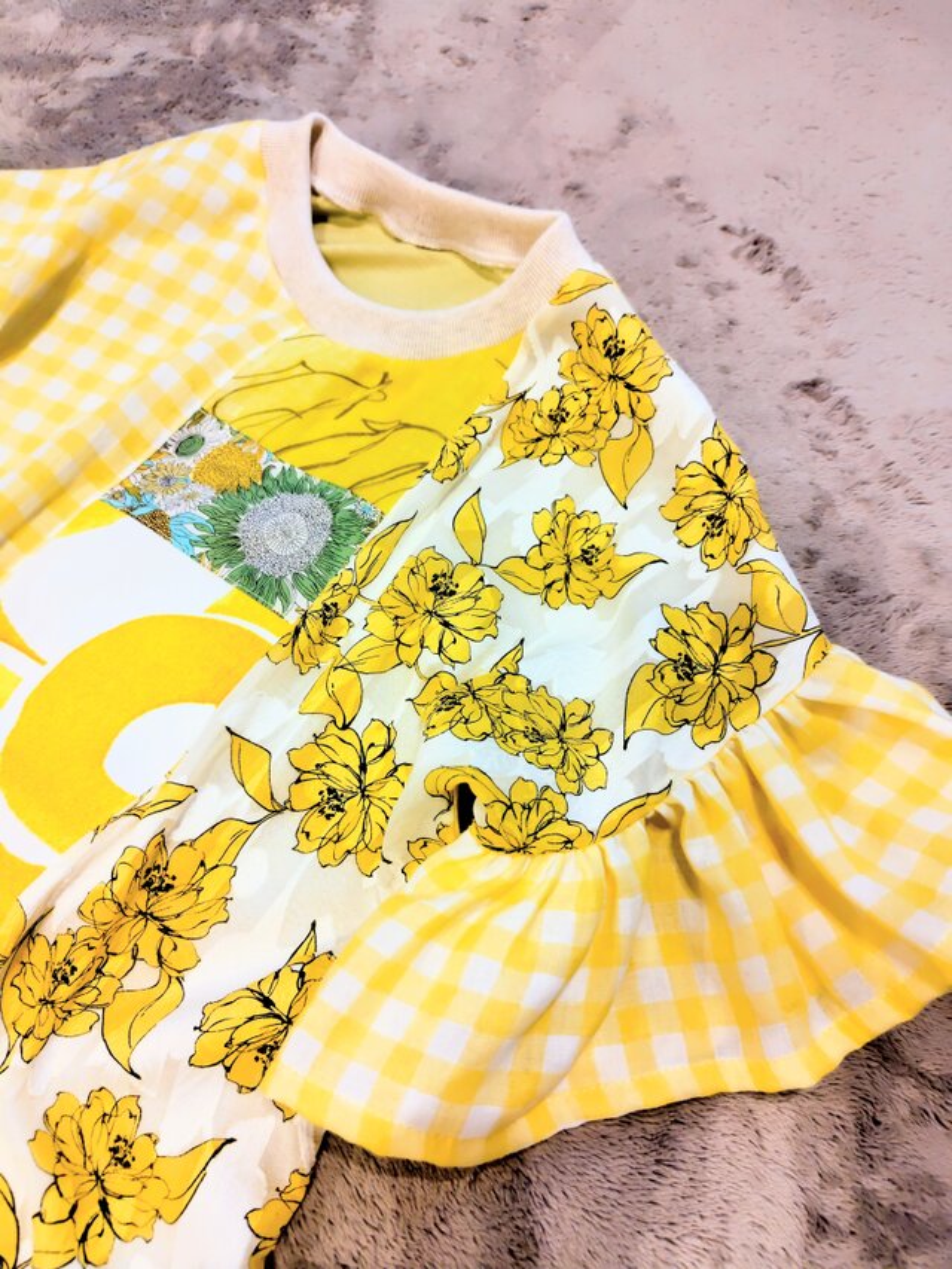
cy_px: 634
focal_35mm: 23
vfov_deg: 73.9
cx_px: 476
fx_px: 843
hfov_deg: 58.9
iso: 539
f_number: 1.9
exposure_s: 1/60
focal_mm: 5.6
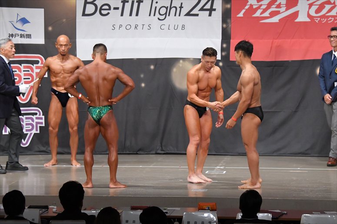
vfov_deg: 9.1
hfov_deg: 13.7
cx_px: 168
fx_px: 1403
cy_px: 112
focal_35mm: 150
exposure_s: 1/400
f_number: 5.6
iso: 6400
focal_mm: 100
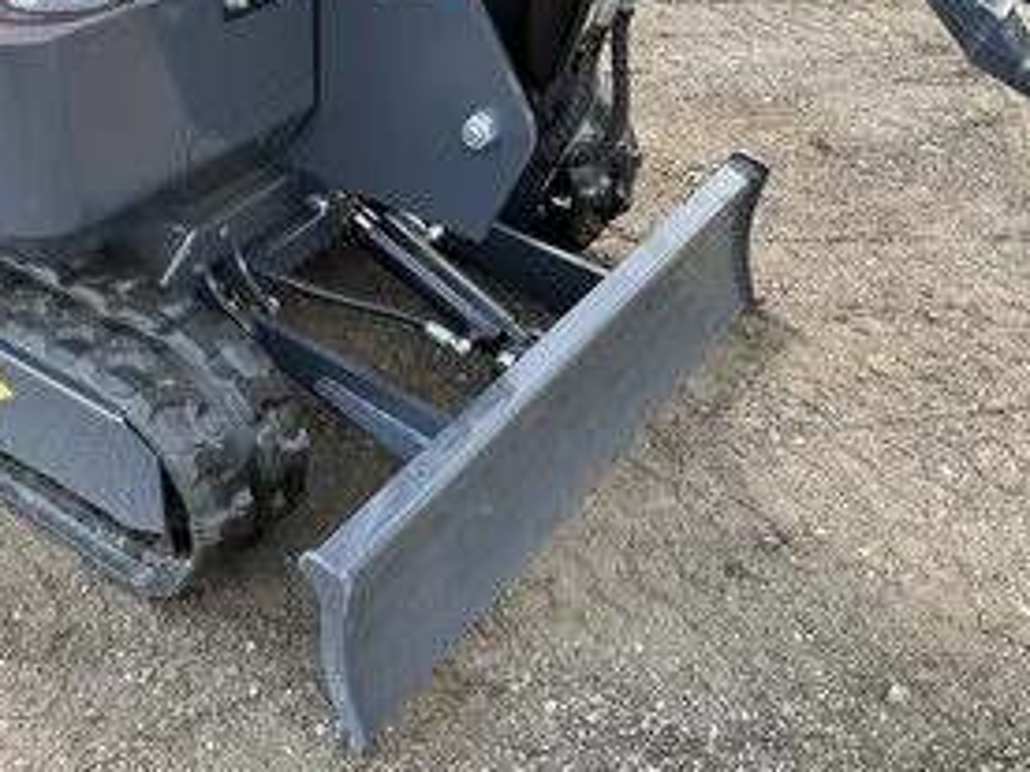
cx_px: 343
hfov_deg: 44.1
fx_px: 1250
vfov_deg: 34.3
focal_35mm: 42
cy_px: 332
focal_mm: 3
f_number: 1.8
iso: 20
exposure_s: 1/154
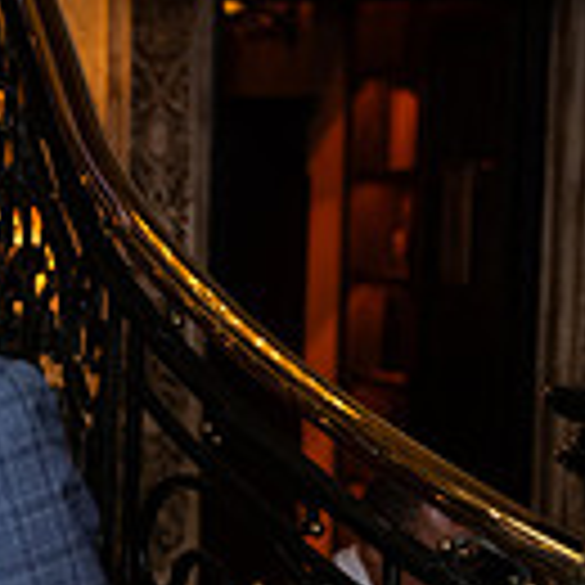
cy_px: 650
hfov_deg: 8.3
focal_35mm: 197
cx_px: -698
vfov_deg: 8.8
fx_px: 3767
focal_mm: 52
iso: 800
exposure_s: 1/160
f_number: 3.5
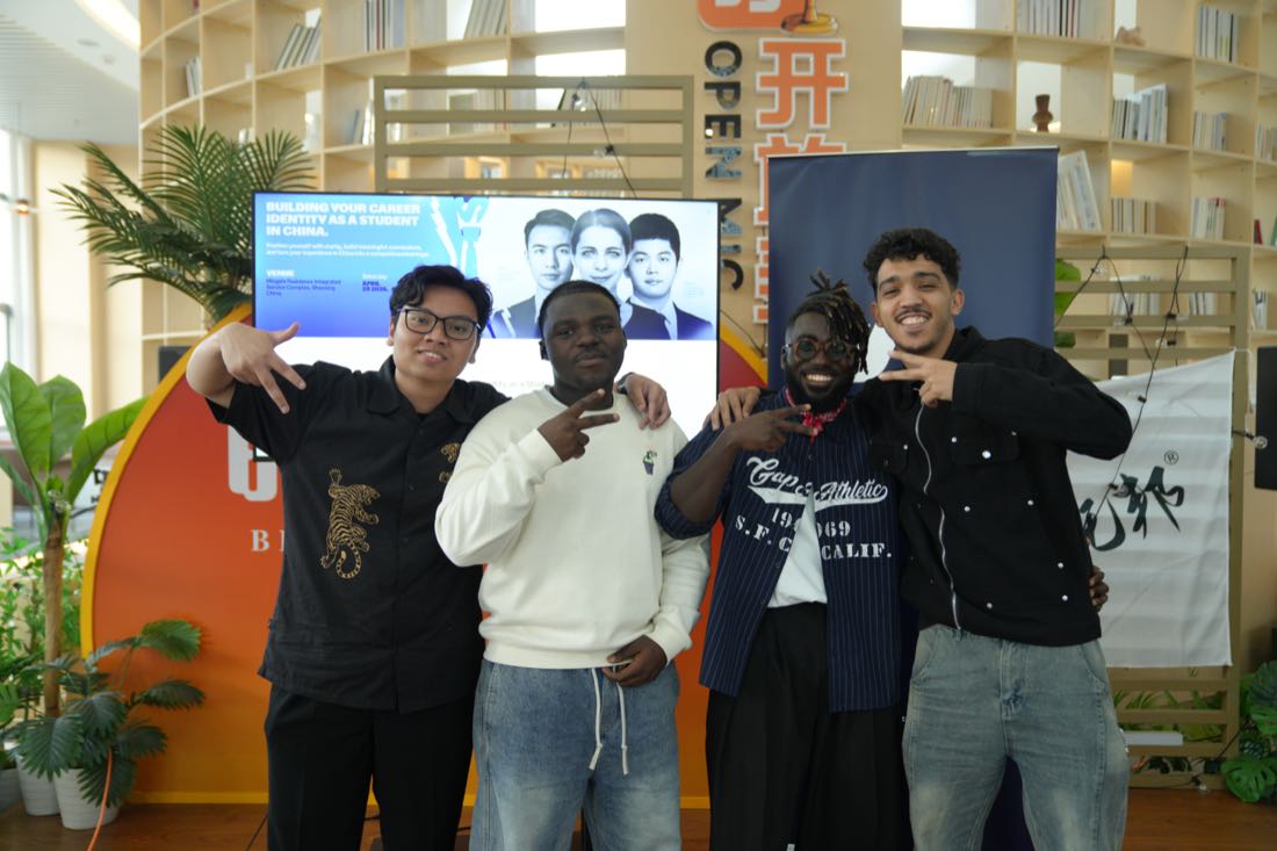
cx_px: 638
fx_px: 1099
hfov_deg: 60.3
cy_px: 426
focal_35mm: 31
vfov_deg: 42.3
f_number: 2.8
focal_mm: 31
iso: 1600
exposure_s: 1/200
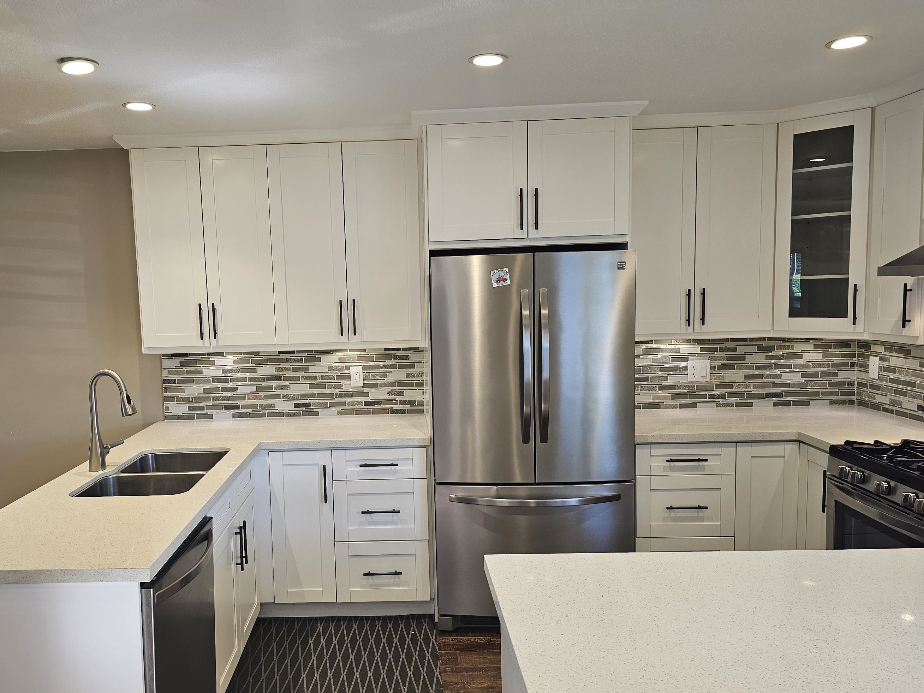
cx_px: 398
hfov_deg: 65.0
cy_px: 350
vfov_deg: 51.4
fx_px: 721
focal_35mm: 27
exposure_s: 1/120
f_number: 1.7
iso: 100
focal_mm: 6.3
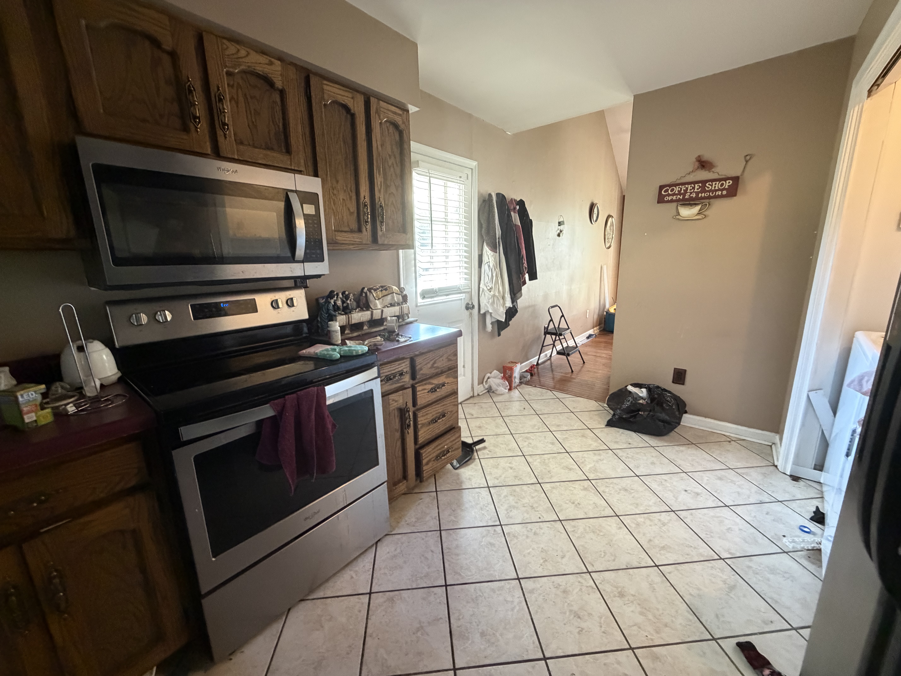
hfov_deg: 102.1
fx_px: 364
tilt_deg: -12.8
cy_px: 338
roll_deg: +1.8
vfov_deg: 85.7
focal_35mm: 14
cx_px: 450
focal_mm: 2.22
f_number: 2.2
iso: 640
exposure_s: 1/60
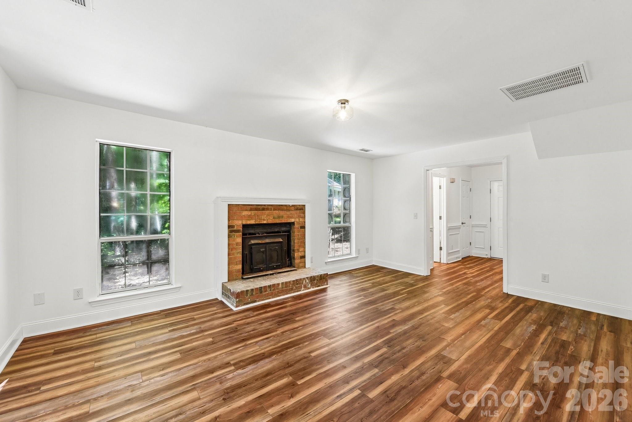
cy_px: 211
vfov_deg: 81.2
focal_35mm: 14
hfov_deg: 104.3
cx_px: 316
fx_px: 246
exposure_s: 1/3.33
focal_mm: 14
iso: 200
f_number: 11
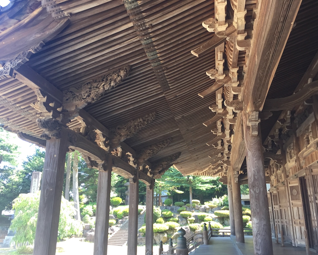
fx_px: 292
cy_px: 126
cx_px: 160
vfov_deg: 47.1
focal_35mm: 31
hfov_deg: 57.2
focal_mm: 4.15
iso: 50
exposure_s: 1/120
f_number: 2.2
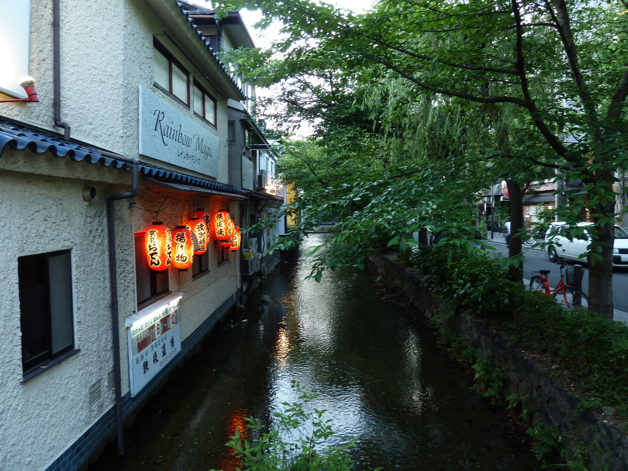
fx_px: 454
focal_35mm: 25
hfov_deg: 69.4
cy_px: 236
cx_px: 314
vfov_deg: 54.9
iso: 80
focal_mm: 4.1
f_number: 3.3
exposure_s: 1/10
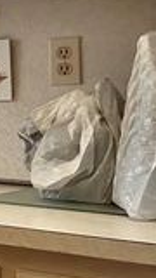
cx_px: -397
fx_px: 735
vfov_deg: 21.3
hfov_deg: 8.6
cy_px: 103
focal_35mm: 100
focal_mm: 2.69
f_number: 1.9
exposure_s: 1/60
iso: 40
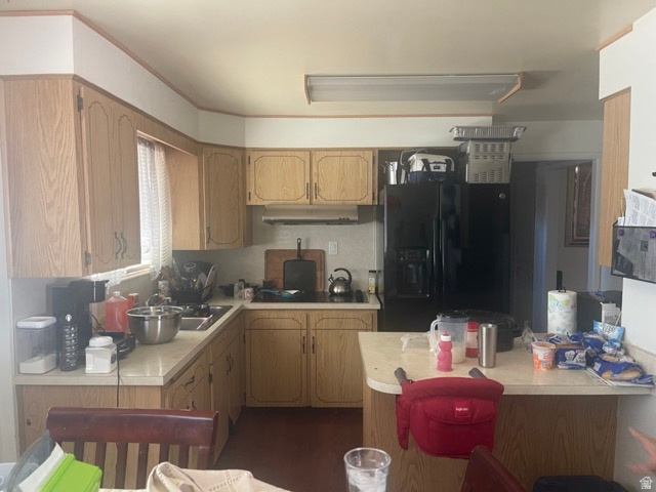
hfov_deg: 69.4
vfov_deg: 54.9
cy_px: 246
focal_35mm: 25
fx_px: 474
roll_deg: +0.3
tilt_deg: -4.8
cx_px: 328
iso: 250
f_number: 1.6
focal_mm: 5.1
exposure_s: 1/60
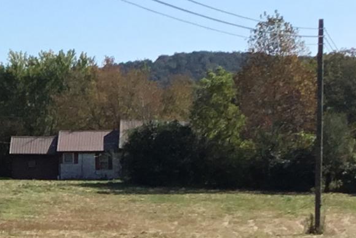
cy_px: 227
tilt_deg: -3.1
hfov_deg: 11.7
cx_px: -200
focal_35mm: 167
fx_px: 1651
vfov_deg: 8.2
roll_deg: +0.5
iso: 25
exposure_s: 1/1773
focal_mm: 3.3
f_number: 2.4
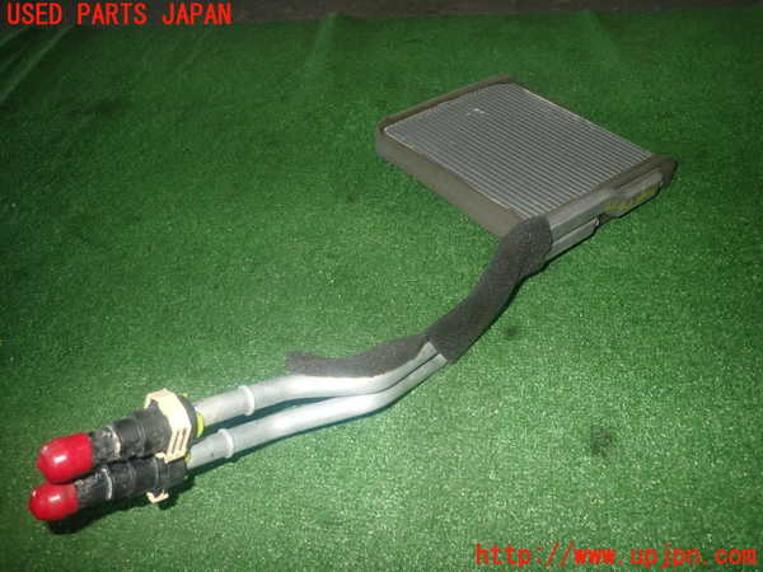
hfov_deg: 69.4
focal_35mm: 25
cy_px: 286
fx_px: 551
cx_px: 382
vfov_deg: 54.9
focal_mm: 4.5
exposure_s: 1/30
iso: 200
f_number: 5.6
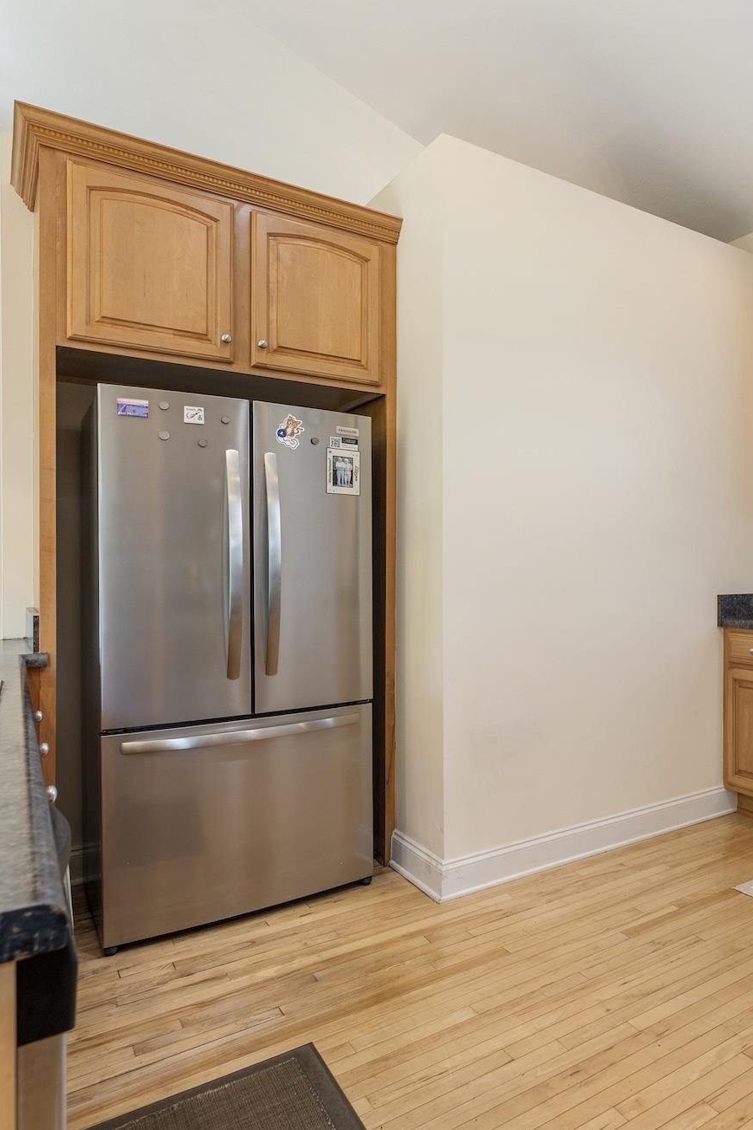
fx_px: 755
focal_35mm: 24
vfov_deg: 73.6
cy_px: 562
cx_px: 698
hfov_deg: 46.9
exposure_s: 1/3
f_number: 6.3
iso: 400
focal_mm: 15.7
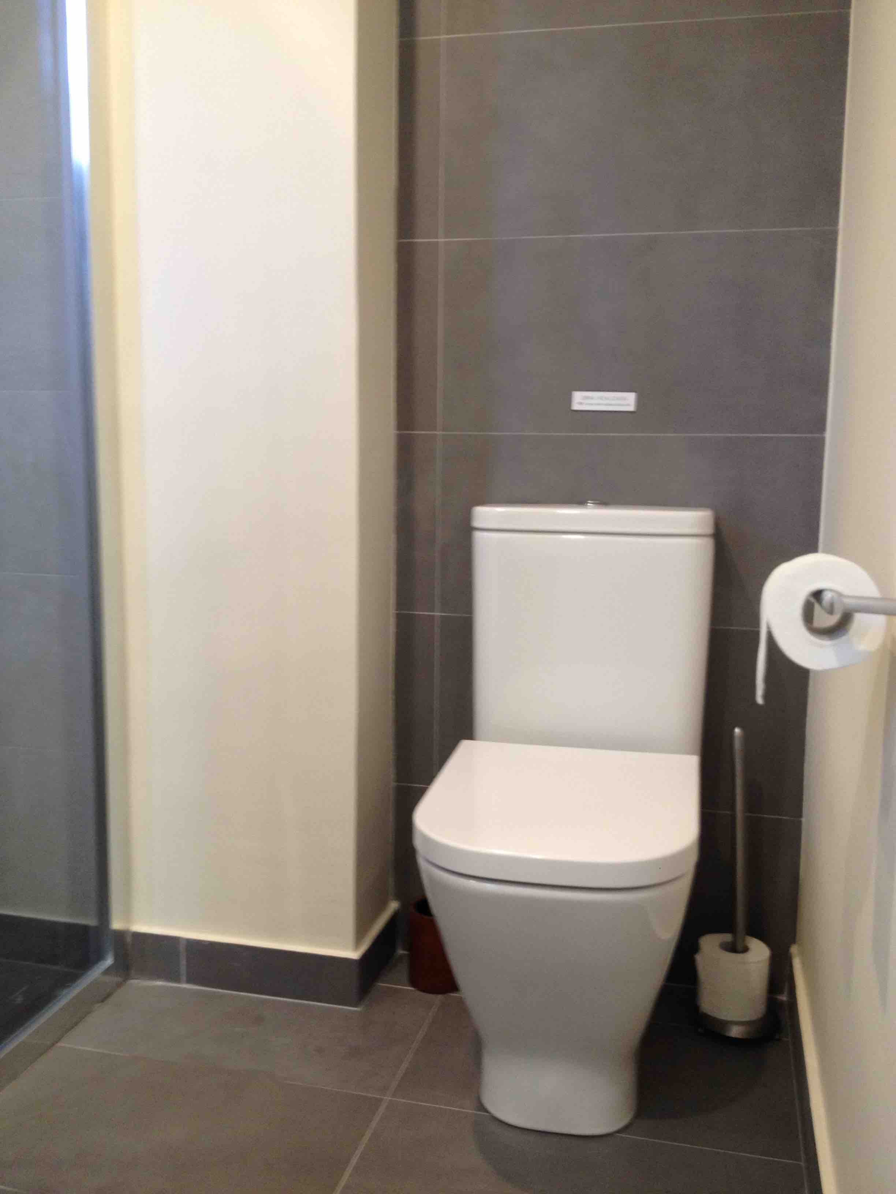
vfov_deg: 52.6
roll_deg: +1.9
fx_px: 1208
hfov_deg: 40.7
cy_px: 597
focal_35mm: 35
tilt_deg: -9.7
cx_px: 448
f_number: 2.4
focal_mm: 4.28
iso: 125
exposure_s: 1/20
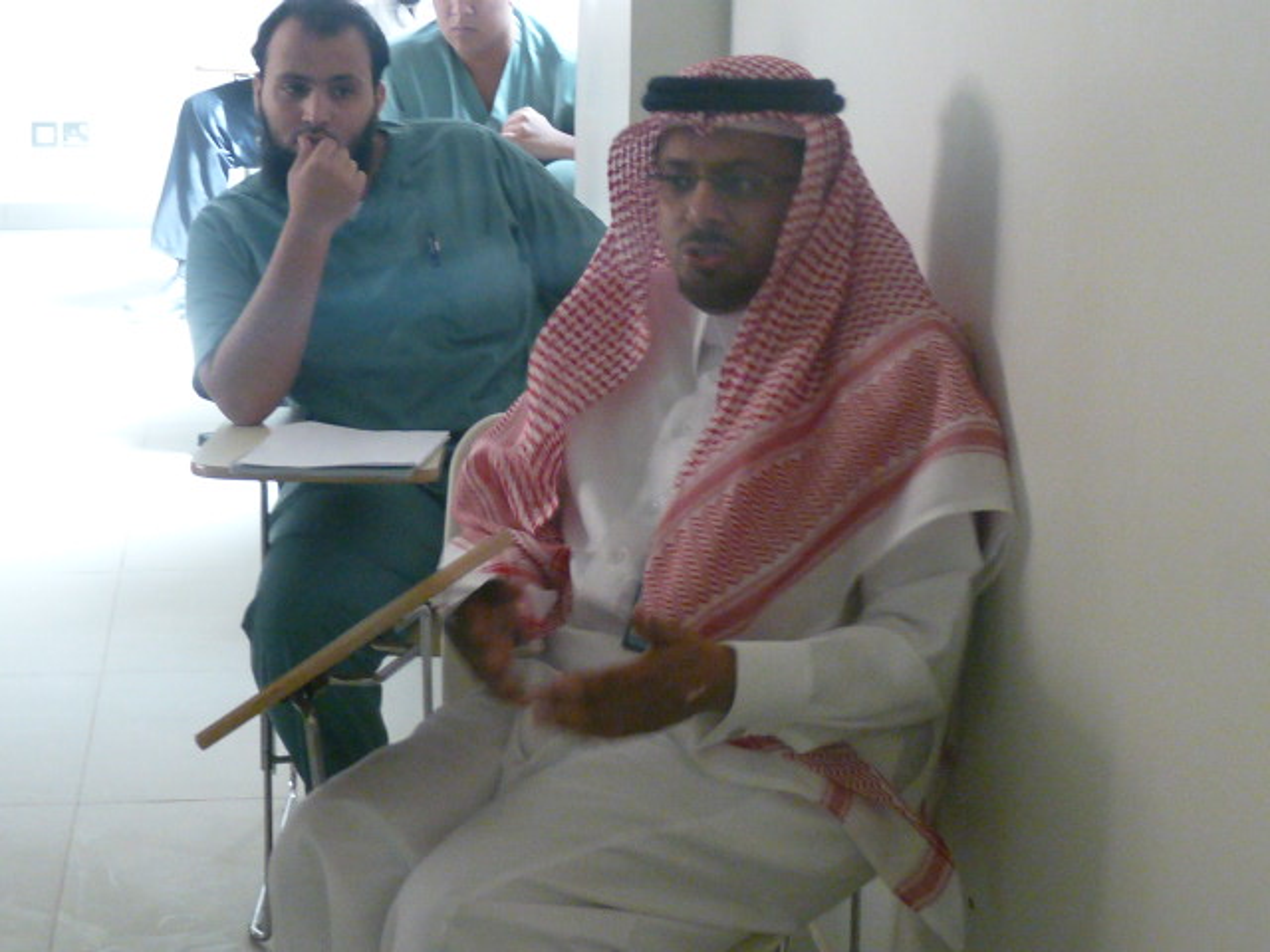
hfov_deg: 27.4
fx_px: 2605
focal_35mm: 71
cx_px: 635
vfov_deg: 20.7
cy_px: 476
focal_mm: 7.1
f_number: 3
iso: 400
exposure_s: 1/25
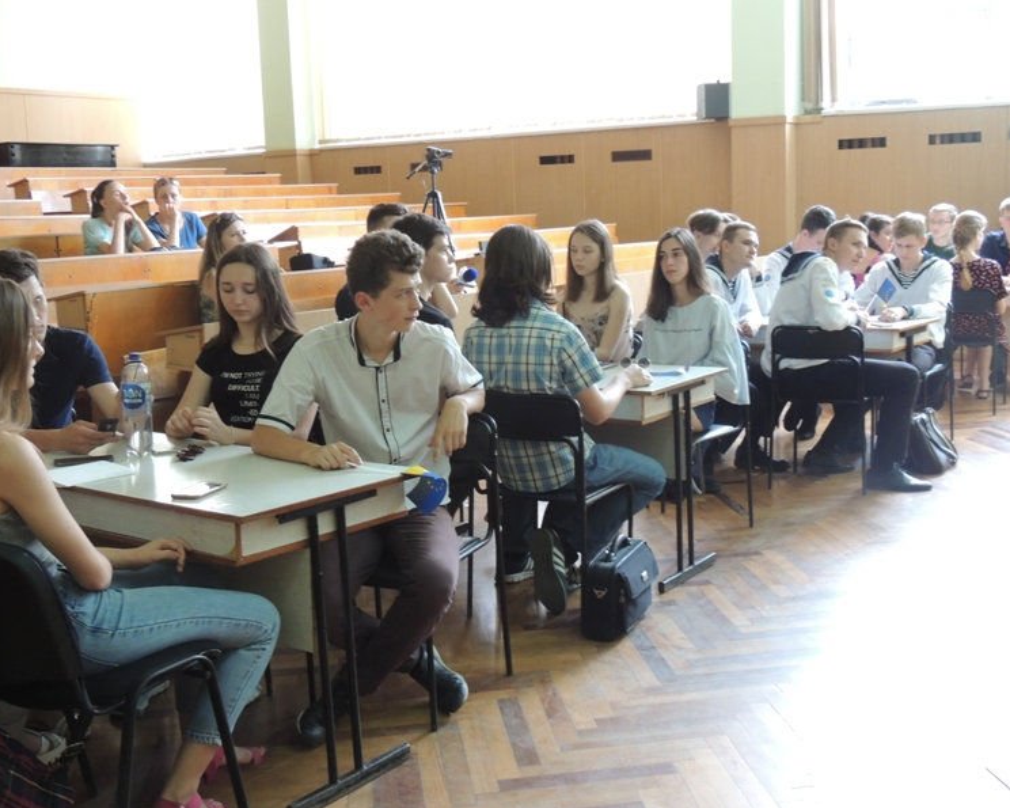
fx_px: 1255
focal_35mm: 42
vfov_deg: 35.7
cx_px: 532
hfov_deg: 43.8
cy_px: 405
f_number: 3.3
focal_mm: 7.1
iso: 400
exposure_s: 1/25
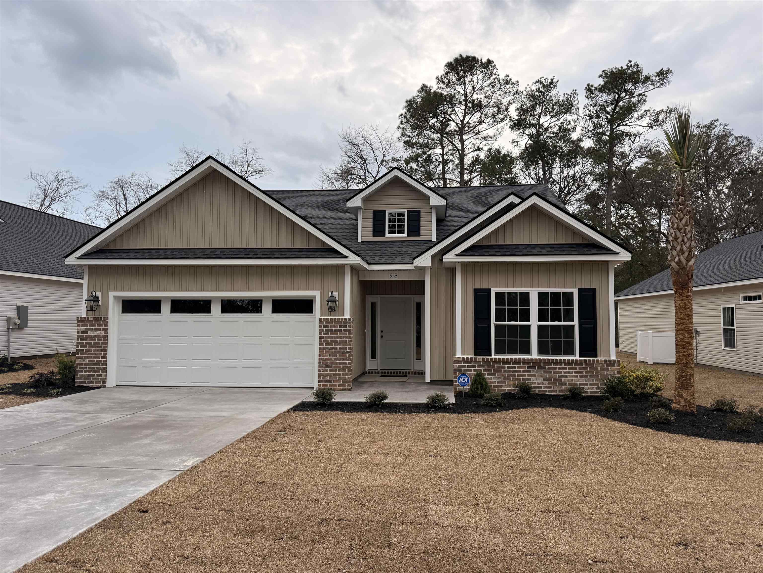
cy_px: 286
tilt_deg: +4.0
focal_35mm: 24
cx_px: 382
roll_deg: +0.2
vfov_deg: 56.8
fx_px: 529
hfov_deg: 71.6
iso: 100
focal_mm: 6.76
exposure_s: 1/4405
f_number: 1.78
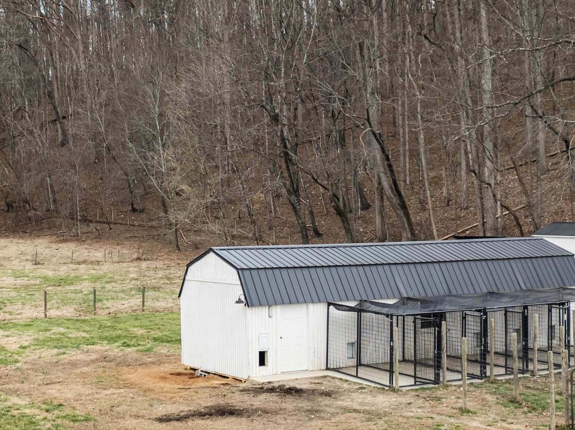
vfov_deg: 22.9
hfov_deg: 29.9
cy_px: 170
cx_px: 163
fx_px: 1062
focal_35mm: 64
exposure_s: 1/100
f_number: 2.8
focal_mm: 12.29
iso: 190
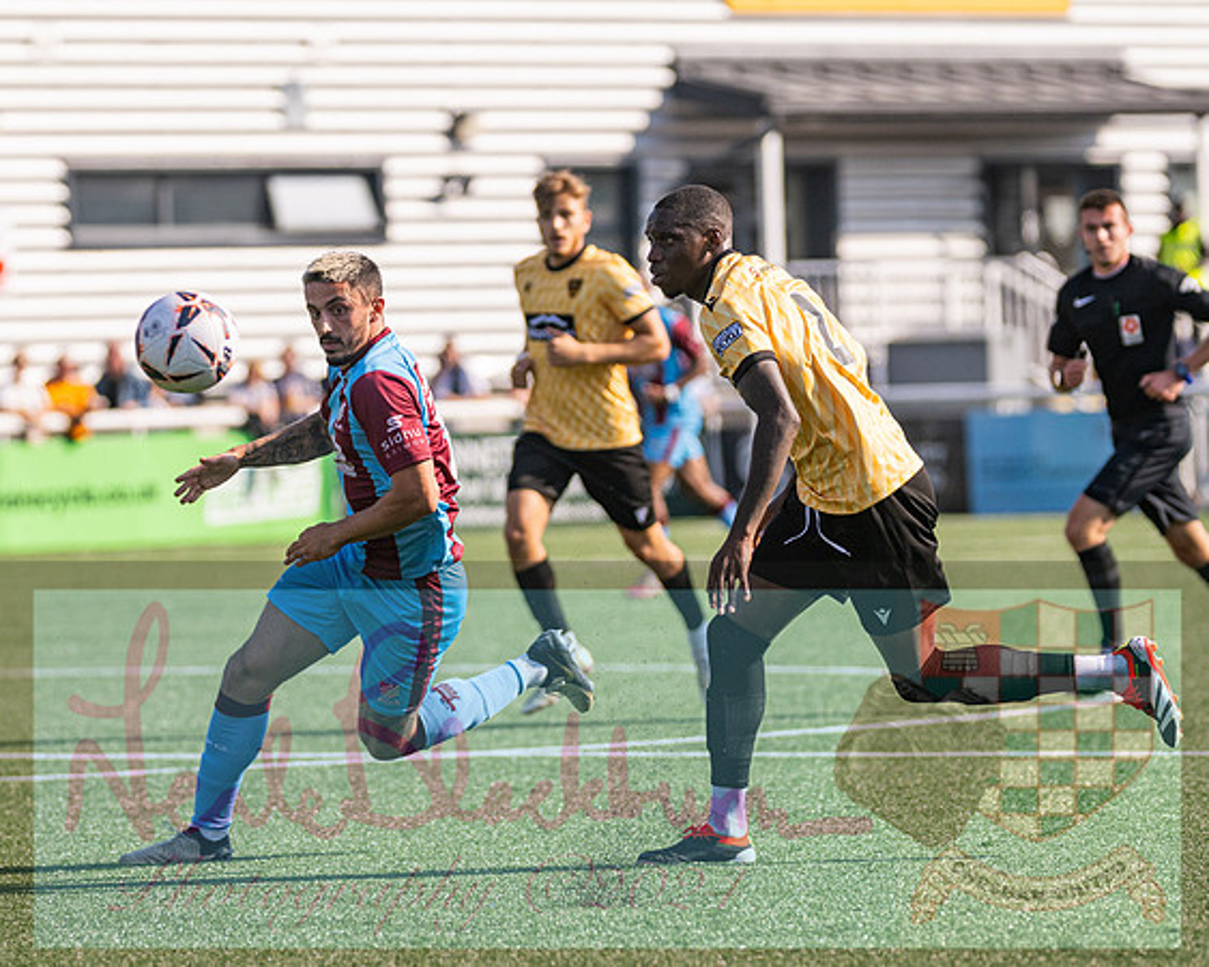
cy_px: 319
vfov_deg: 4.4
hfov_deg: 5.5
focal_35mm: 354
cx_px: 399
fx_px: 12660
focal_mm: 195
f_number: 2.8
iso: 200
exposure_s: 1/3200
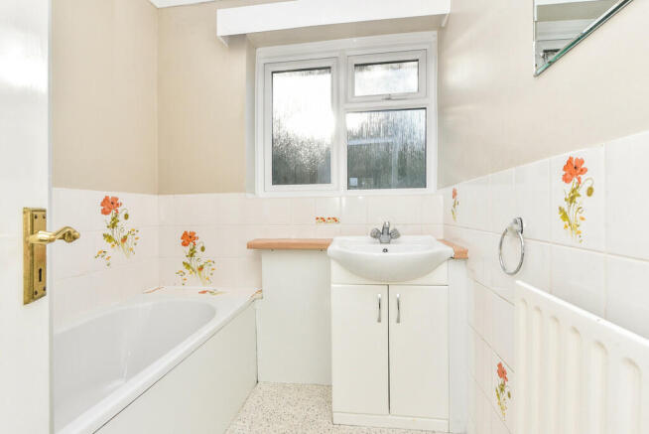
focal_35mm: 14
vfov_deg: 81.3
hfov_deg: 104.2
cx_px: 324
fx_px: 253
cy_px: 217
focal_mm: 14
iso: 250
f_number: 9
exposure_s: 1/80
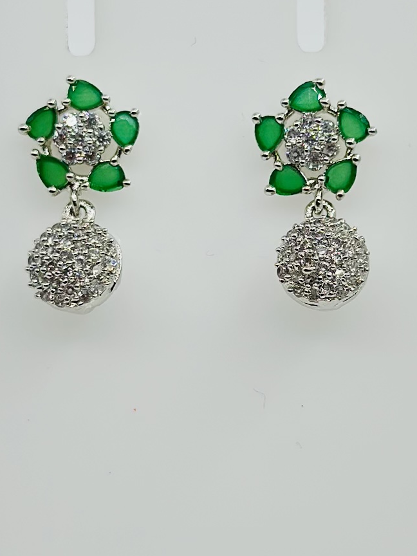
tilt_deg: -20.9
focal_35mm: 112
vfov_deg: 17.6
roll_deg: -0.5
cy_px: 228
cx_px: 225
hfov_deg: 13.2
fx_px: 1799
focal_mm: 6.86
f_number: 1.78
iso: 80
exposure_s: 1/990
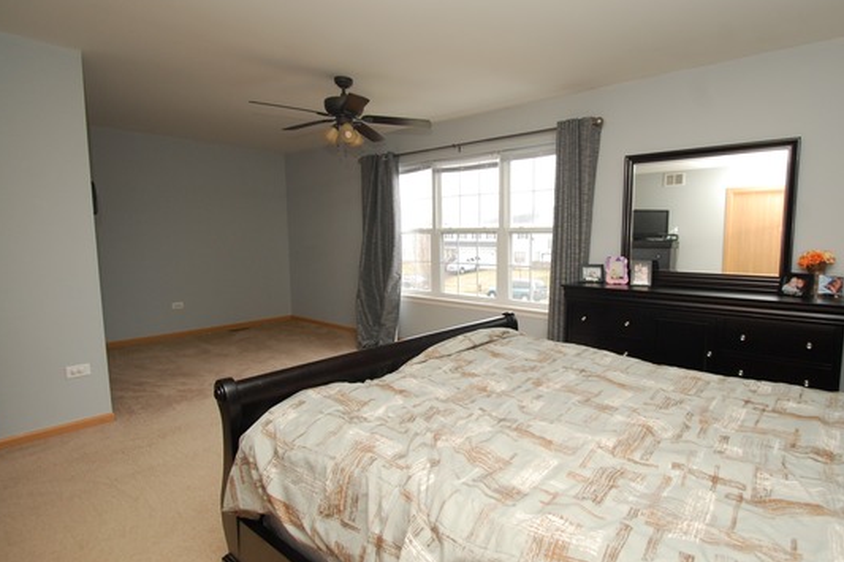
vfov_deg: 67.3
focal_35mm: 18
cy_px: 269
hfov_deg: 89.3
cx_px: 489
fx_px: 422
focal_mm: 10
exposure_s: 1/100
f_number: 5
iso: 400
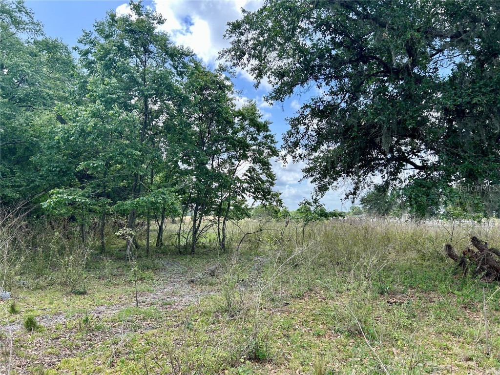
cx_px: 250
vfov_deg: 53.1
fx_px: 376
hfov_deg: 67.3
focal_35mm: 26
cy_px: 188
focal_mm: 5.7
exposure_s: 1/1171
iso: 50
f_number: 1.5
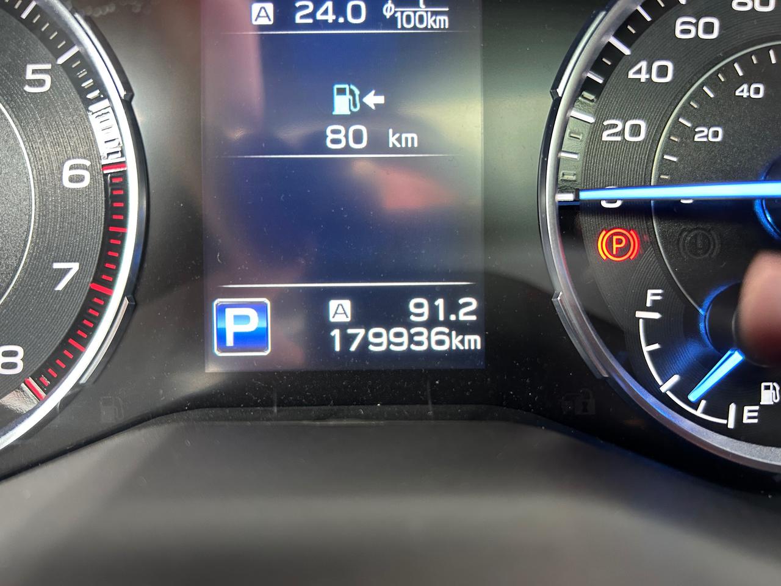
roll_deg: +1.4
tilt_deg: -23.7
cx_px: 390
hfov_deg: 67.3
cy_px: 293
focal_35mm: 26
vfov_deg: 53.1
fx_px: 587
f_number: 1.5
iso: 200
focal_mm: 5.7
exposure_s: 1/60
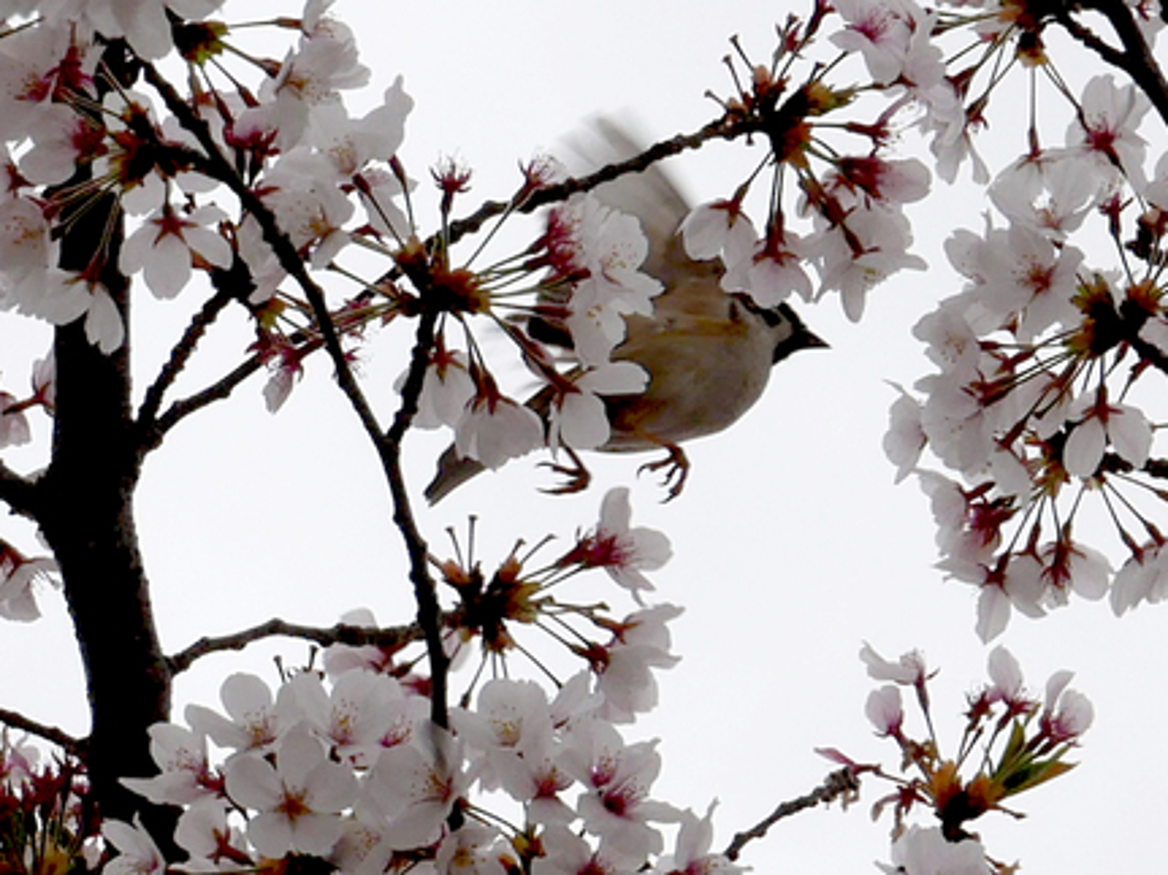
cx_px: 691
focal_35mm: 167
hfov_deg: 11.8
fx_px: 5633
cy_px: 325
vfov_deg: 8.9
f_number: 10
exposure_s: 1/800
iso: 200
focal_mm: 60
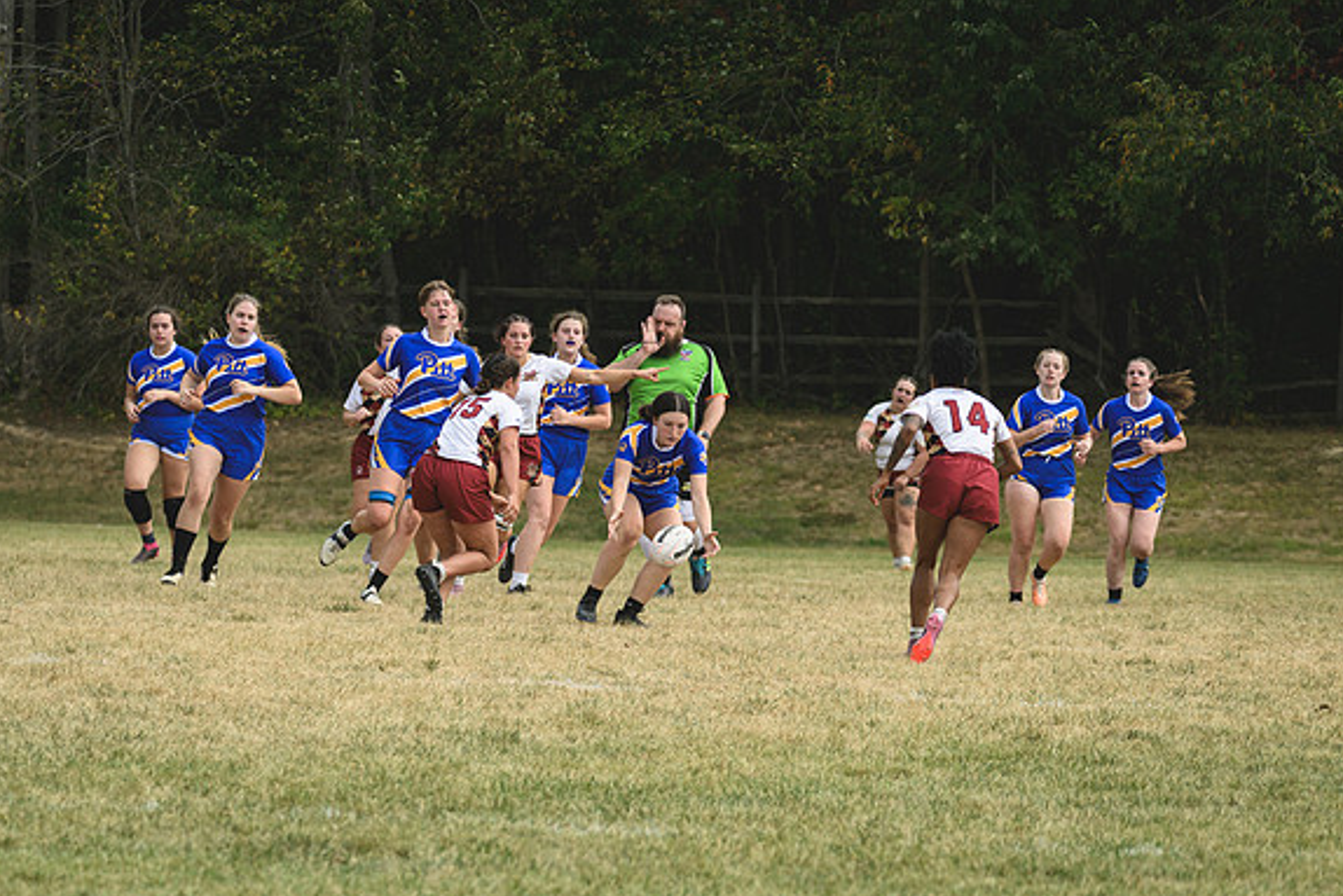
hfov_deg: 6.2
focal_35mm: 333
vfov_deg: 4.1
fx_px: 12425
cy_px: 447
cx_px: 669
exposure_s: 1/1000
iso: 320
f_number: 5.3
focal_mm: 220
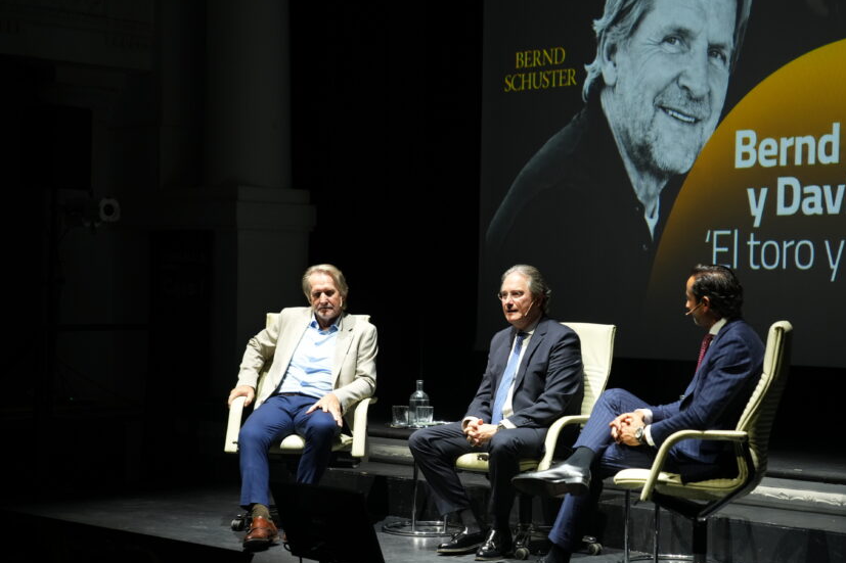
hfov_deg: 24.4
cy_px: 345
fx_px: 1950
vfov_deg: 16.4
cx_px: 499
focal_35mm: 83
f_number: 2.8
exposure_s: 1/125
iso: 1000
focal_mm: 67
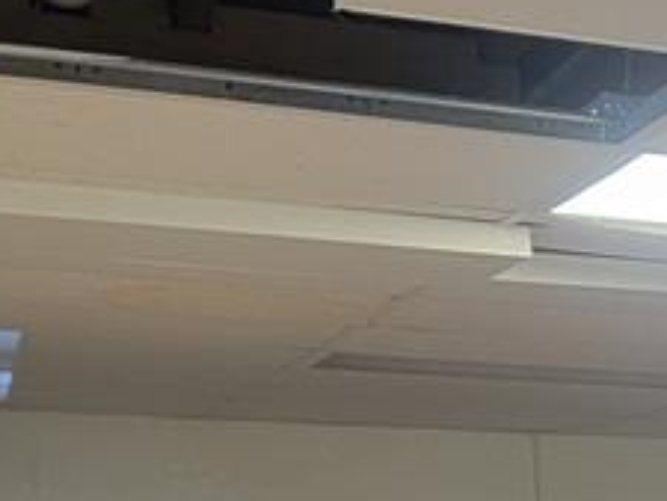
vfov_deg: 12.0
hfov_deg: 15.7
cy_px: 1029
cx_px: 1150
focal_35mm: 109
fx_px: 2101
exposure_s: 1/40
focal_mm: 6.7
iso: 160
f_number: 1.8
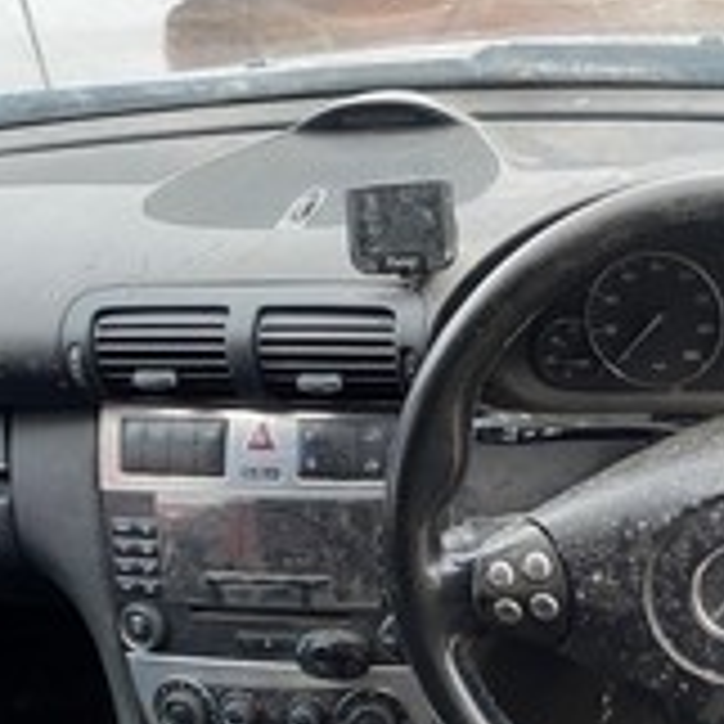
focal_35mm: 50
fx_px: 1183
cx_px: 621
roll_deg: +5.0
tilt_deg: -37.1
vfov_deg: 33.1
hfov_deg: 32.7
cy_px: 571
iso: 250
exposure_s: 1/60
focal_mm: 4.25
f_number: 1.8
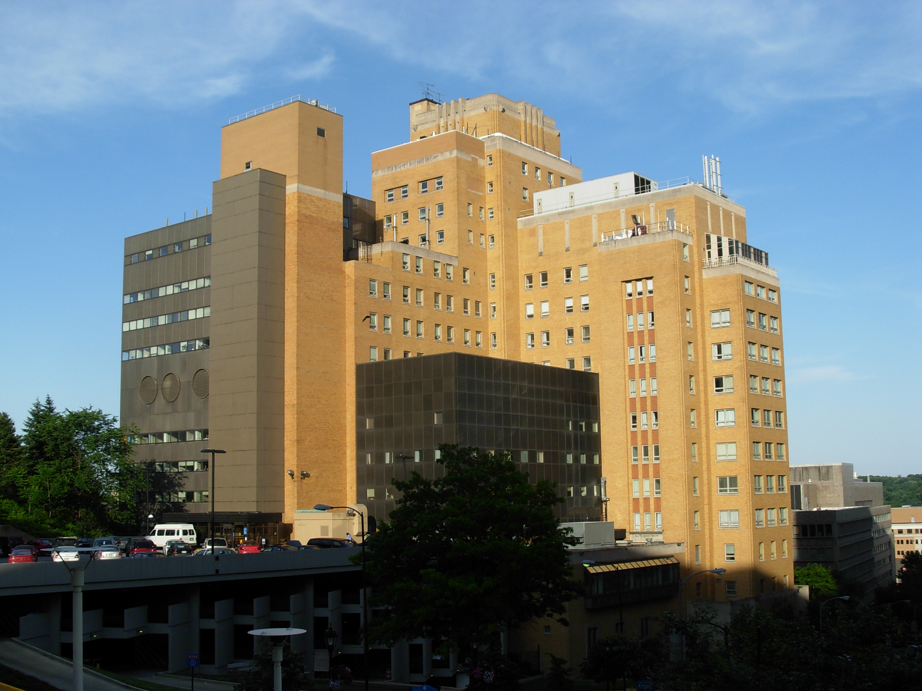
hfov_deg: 42.1
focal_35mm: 45
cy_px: 346
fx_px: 1199
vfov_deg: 32.2
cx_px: 461
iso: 79
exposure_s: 1/395
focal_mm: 7.5
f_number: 5.3
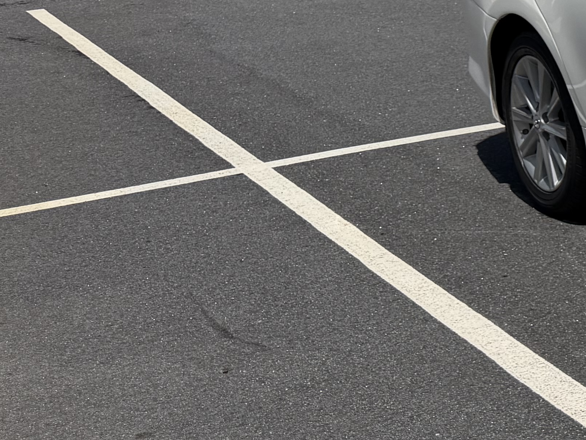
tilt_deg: -11.7
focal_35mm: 85
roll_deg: +2.7
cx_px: 1032
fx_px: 1439
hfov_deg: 18.4
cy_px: 144
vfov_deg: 17.3
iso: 80
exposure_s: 1/10309
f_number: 1.78
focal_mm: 6.76
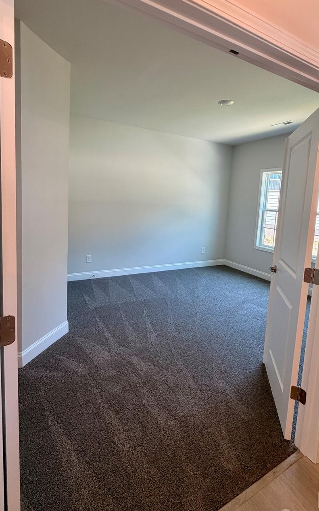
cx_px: 158
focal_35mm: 18
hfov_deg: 65.0
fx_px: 250
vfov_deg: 90.7
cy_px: 227
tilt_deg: -5.8
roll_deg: -2.7
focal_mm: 2.22
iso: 160
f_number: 2.2
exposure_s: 1/120
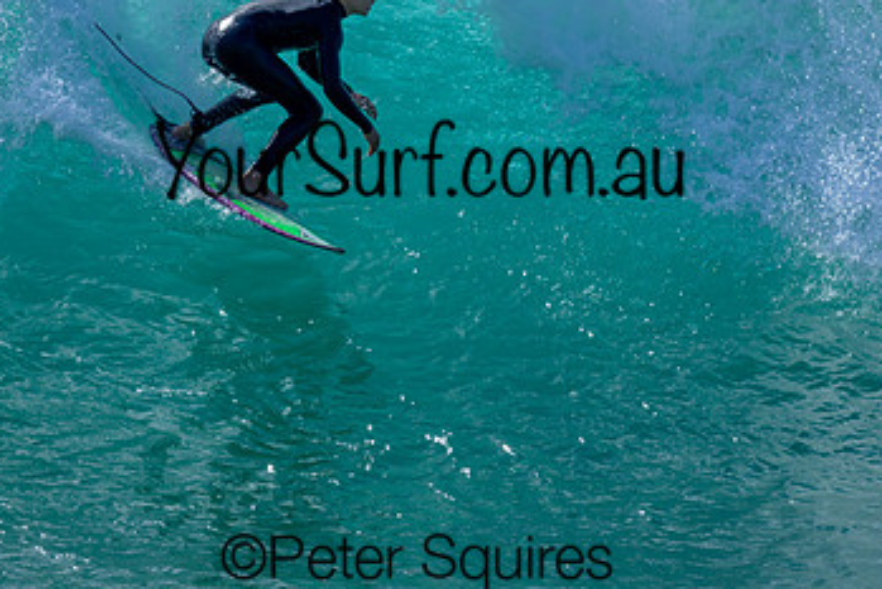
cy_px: 145
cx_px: 320
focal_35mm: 1577
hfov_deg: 1.3
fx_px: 38651
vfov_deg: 0.9
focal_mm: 800
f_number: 6.3
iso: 320
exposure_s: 1/2000
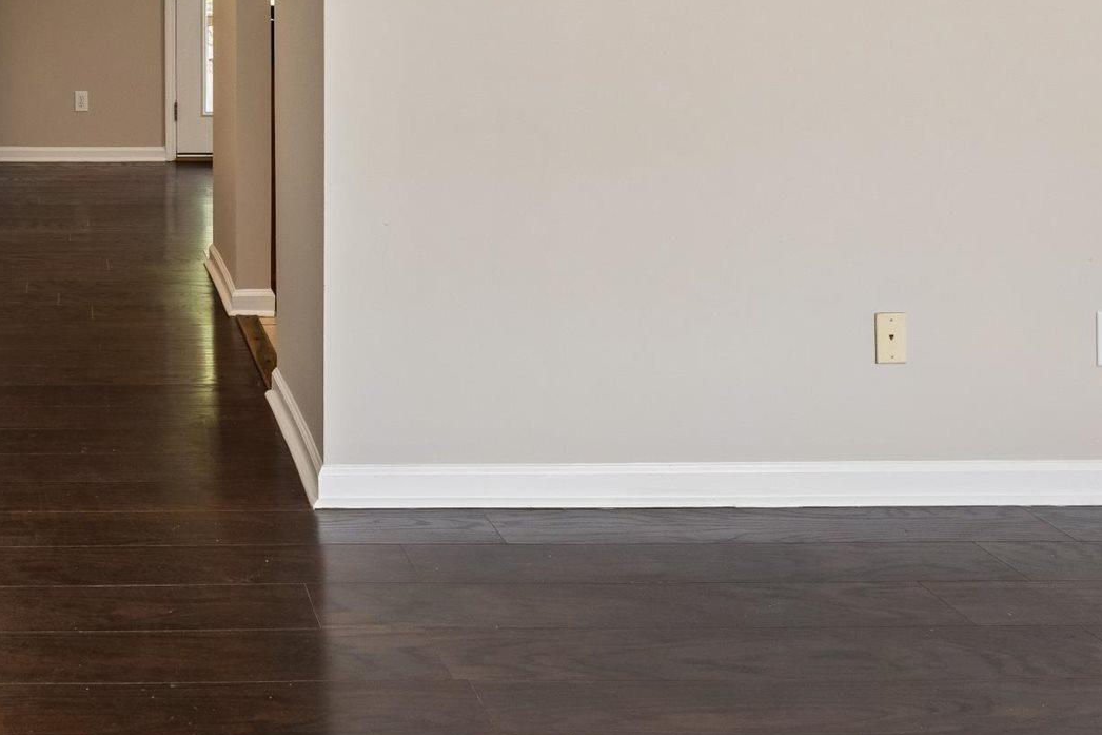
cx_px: 79
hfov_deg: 38.6
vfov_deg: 26.5
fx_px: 1438
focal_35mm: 47
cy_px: -61
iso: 400
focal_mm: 16
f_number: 13
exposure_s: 1/8
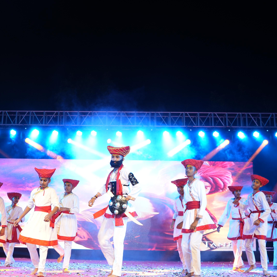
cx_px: 106
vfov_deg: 34.0
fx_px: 453
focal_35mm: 50
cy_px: 155
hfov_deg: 33.9
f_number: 3.5
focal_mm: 35
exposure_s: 1/125
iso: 640
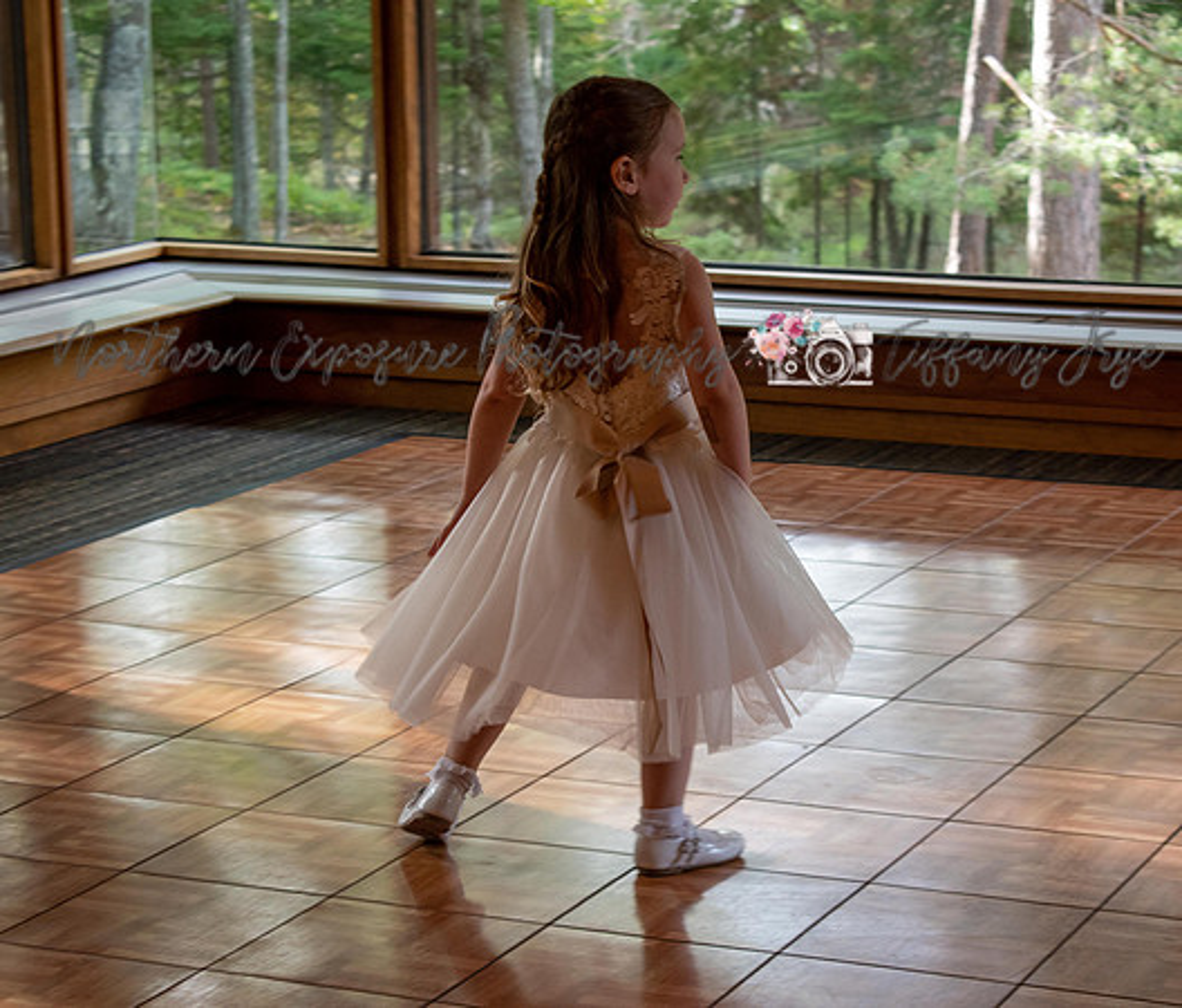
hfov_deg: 19.3
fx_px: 3465
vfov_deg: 16.5
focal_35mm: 97
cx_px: 756
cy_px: 504
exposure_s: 1/80
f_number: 5.6
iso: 400
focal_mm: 55
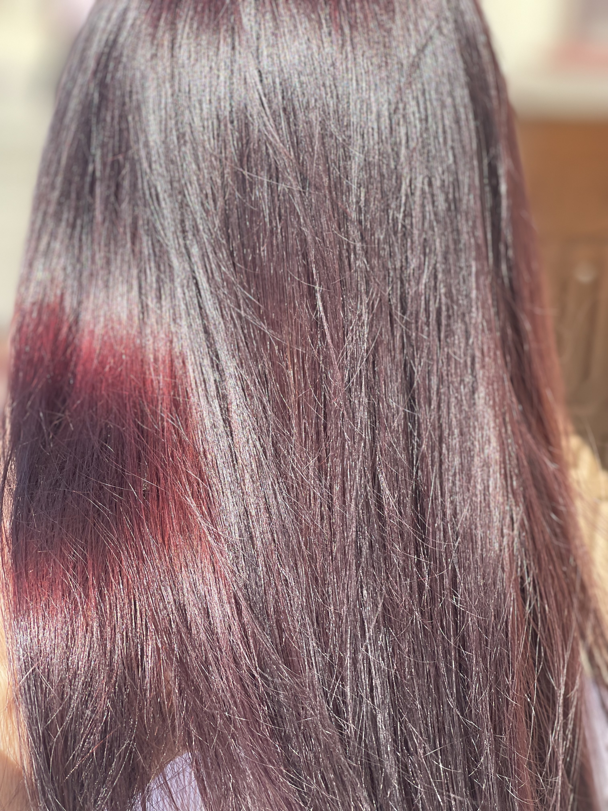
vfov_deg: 30.3
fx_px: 1499
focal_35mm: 64
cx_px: 304
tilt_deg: -14.1
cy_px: 406
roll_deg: -3.0
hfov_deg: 22.9
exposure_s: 1/419
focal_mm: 7.5
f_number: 2.2
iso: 32
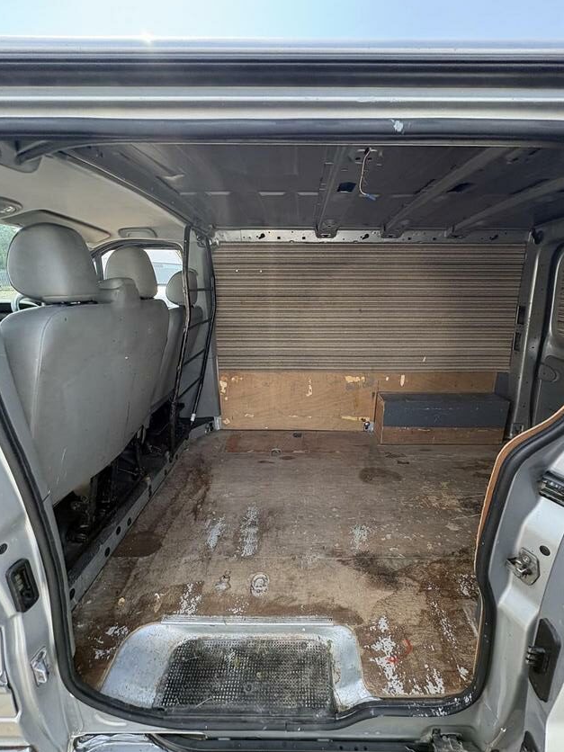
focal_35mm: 15
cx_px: 298
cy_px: 380
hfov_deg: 81.7
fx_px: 326
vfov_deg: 98.2
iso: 80
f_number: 2.2
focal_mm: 2.22
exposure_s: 1/136
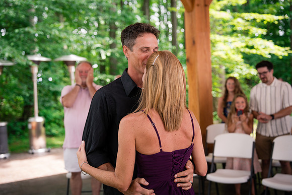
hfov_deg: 41.1
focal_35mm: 48
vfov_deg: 28.1
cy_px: 98
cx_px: 146
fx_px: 389
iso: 400
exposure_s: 1/320
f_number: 2.8
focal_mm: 48
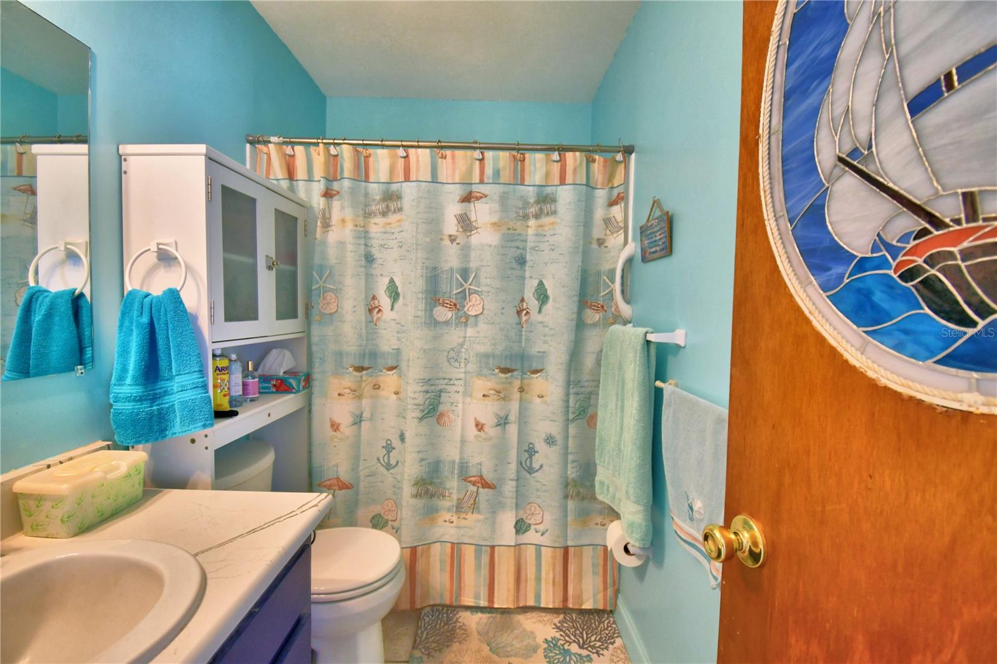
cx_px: 498
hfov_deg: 100.4
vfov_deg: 77.3
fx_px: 415
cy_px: 332
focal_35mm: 15
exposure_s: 1/30
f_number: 4.5
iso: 720
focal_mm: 10
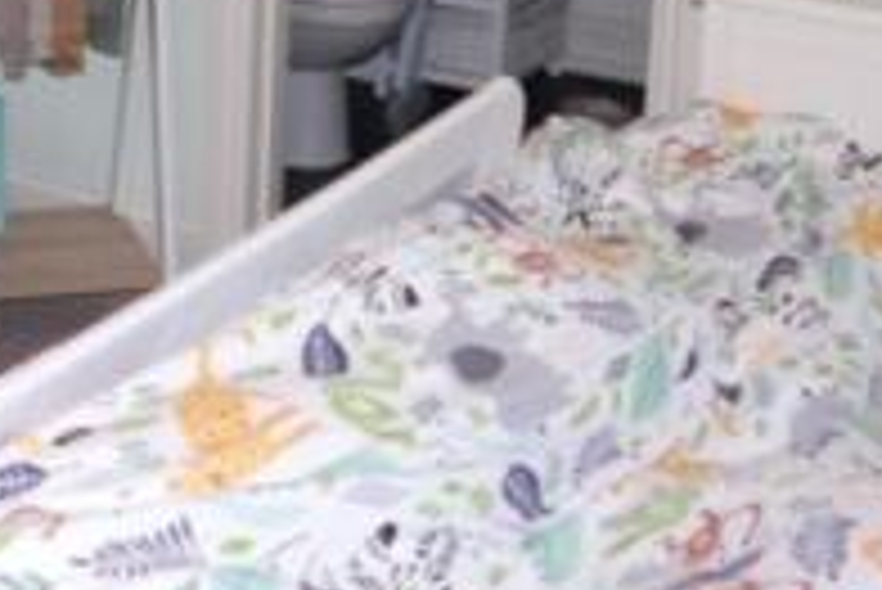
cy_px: -164
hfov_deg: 24.6
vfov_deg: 16.2
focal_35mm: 80
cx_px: 74
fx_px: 1961
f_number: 2.4
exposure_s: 1/30
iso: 400
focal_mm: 16
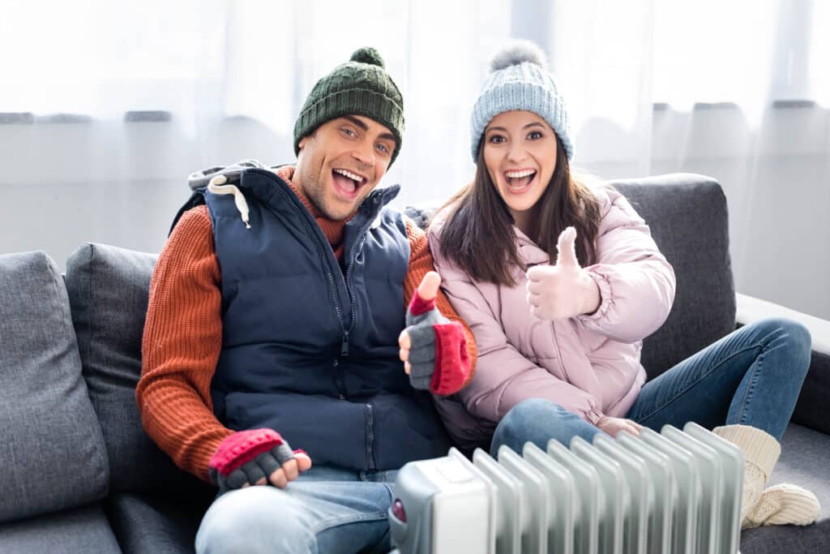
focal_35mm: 50
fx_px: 1153
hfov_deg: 39.6
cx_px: 415
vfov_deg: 27.0
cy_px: 277
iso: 160
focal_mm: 50
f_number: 3.5
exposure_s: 1/200
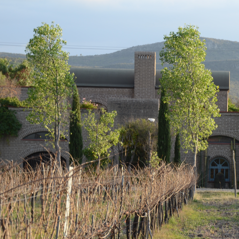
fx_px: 1359
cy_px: 168
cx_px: 236
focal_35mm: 174
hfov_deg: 10.0
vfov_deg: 10.0
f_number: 11
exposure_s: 1/40
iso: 100
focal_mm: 62
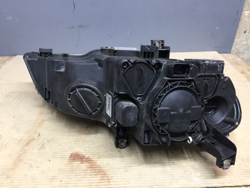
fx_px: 209
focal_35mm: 29
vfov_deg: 48.2
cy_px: 94
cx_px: 125
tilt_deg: -30.3
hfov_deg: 61.7
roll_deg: -1.4
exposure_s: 1/33
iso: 100
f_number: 2.2
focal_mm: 4.15
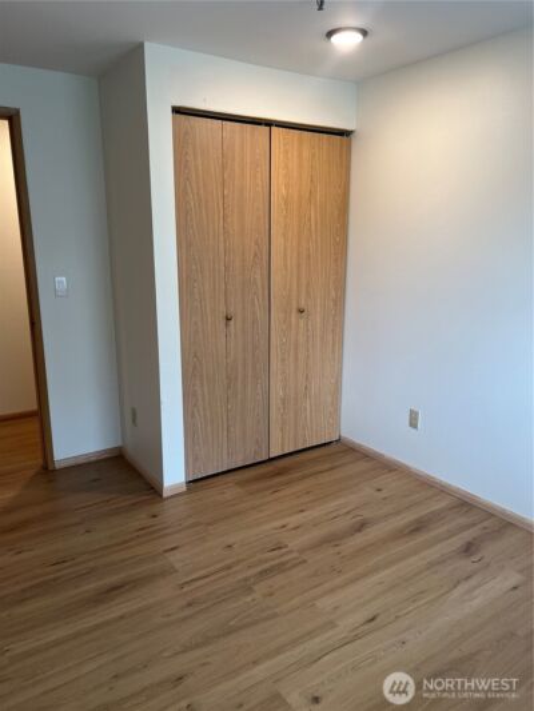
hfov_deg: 53.1
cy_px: 356
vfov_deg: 67.3
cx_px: 267
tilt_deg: -12.0
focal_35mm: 26
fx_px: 535
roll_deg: +1.2
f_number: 1.5
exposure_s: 1/120
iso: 125
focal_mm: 5.7
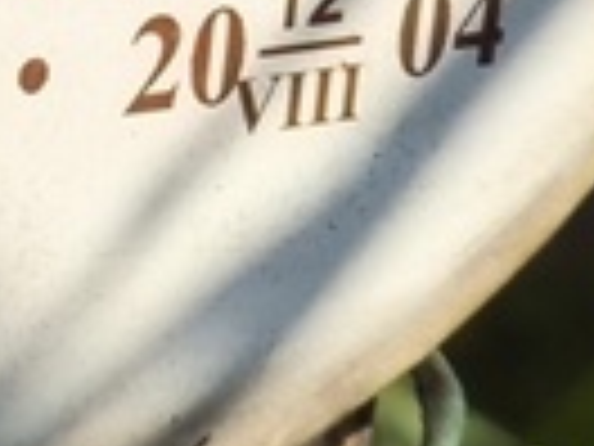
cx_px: -349
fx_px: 5182
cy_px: -90
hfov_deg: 6.5
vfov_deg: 4.9
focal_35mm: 302
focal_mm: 4.71
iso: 50
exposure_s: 1/1081
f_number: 1.7
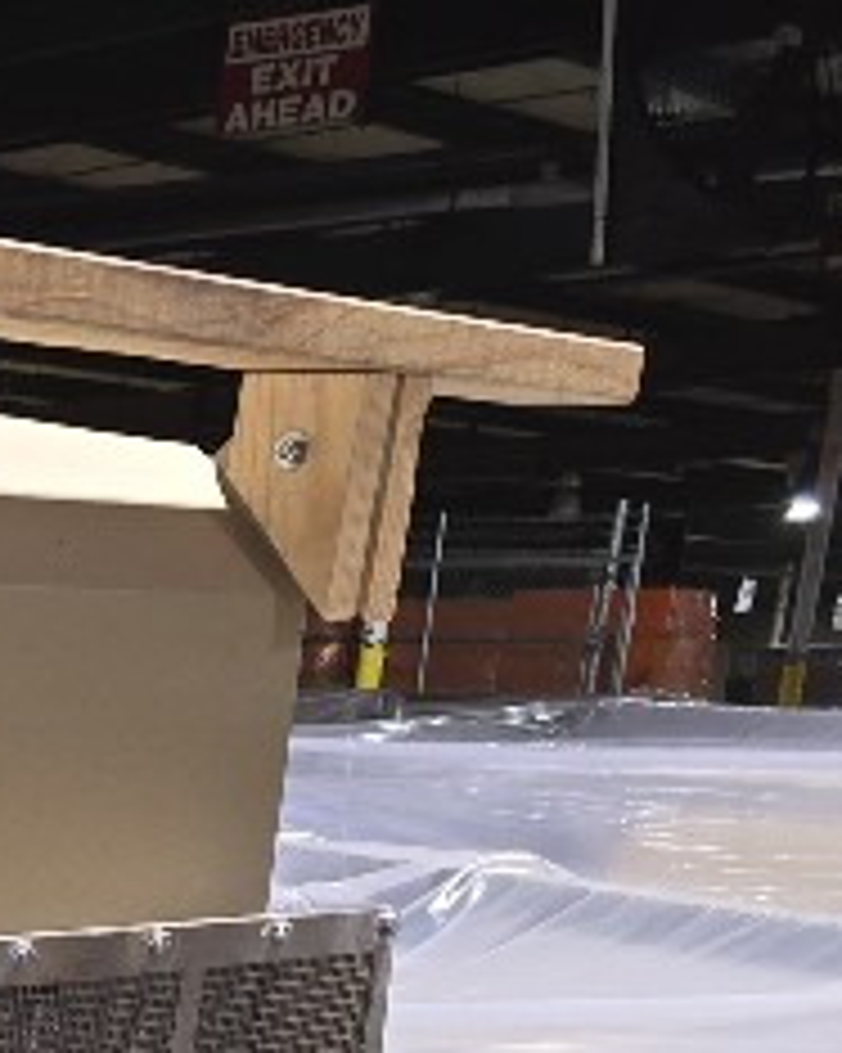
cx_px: -837
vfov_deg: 18.0
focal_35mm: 96
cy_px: 1539
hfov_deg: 13.7
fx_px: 2992
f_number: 1.7
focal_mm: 6.3
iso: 125
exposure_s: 1/24
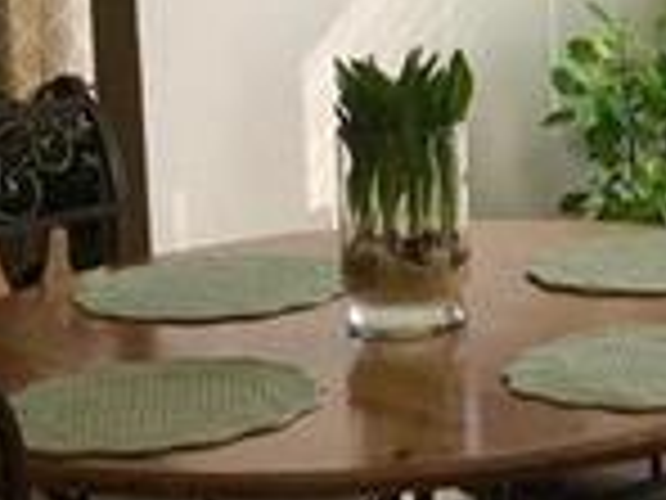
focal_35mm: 125
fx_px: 2405
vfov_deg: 11.8
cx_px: 1035
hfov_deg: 14.6
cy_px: 50
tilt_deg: -8.5
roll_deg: +1.0
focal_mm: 4.15
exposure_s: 1/680
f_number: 2.2
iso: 25
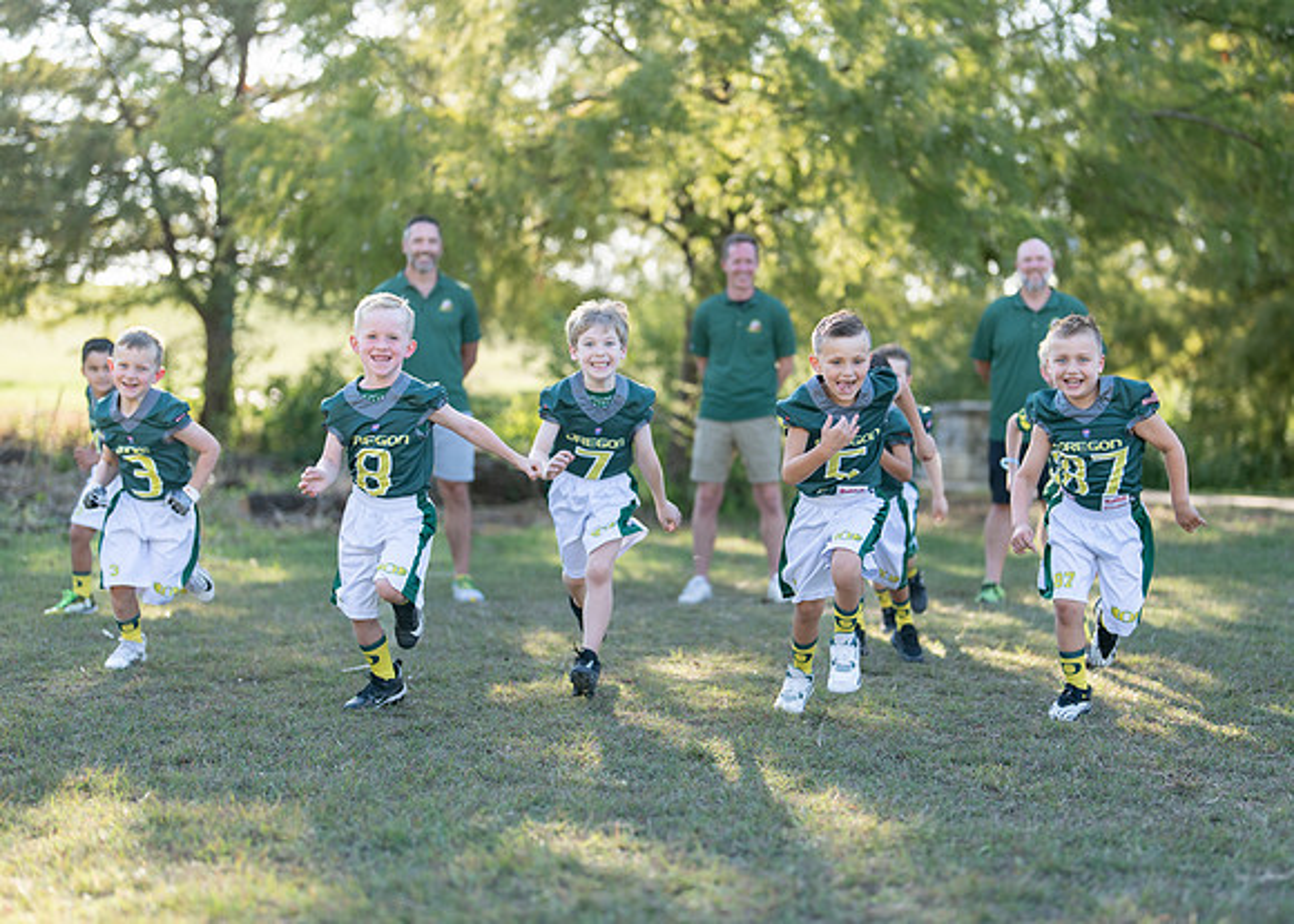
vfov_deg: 23.7
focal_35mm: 60
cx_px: 730
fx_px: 2202
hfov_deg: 32.7
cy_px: 461
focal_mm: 50
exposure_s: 1/1250
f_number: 1.2
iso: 125
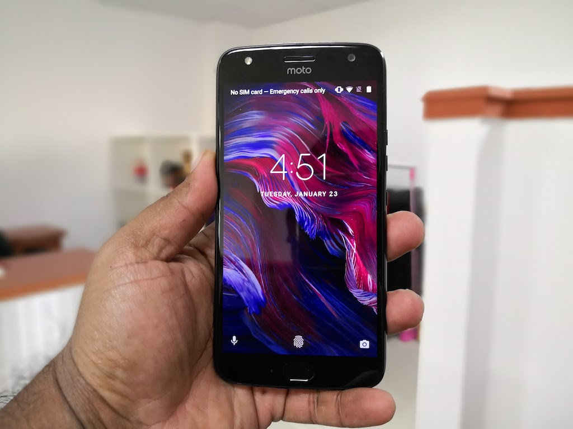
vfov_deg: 51.4
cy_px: 214
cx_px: 286
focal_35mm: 27
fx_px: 447
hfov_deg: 65.3
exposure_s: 1/33.3
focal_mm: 3.95
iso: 200
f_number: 4
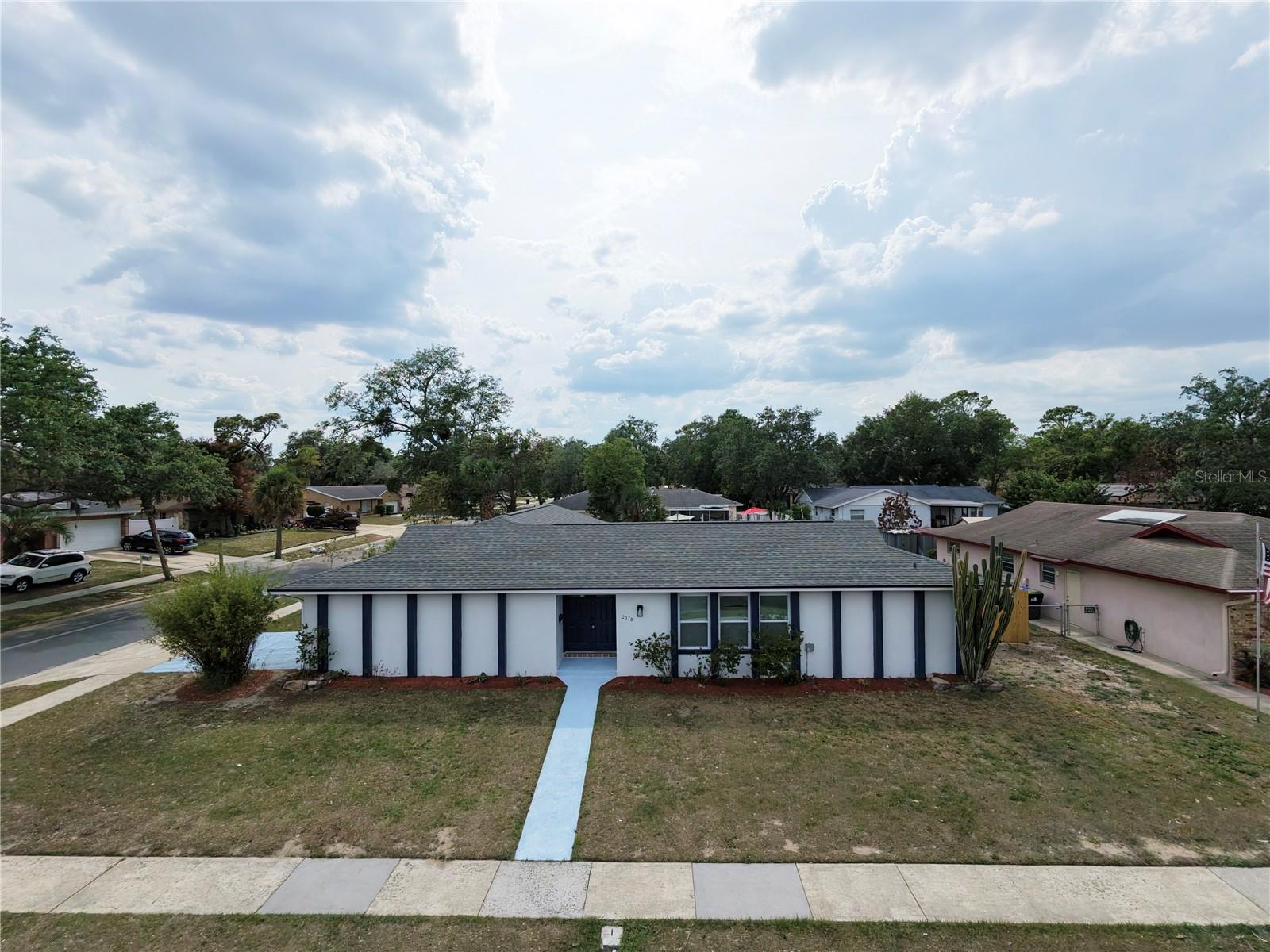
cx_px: 635
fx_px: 587
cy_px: 476
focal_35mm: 16
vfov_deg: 78.1
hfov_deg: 94.5
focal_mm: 3.05
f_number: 2.2
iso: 400
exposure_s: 1/5000
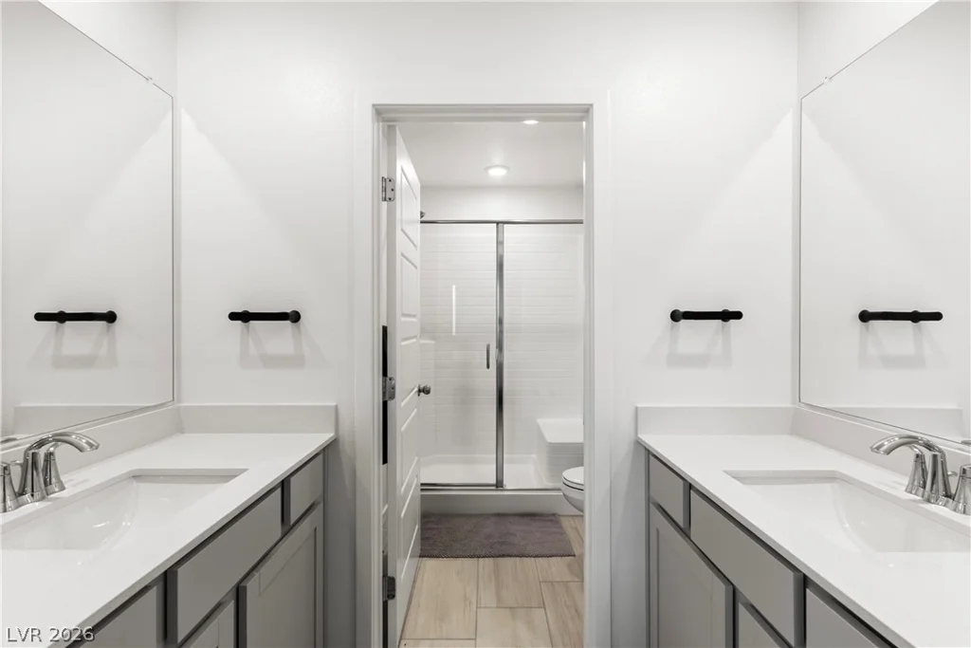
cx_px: 486
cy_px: 324
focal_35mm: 17
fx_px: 459
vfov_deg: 70.5
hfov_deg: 93.3
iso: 400
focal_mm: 17
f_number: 8
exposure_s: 1/25
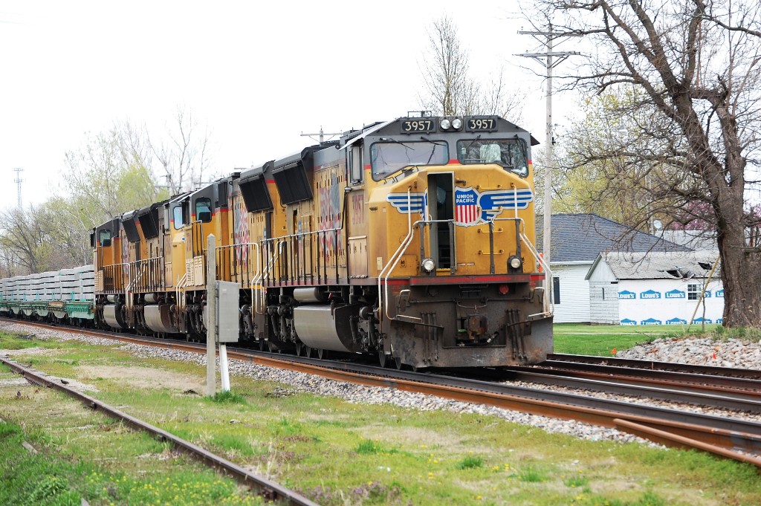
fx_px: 3327
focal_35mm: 158
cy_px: 253
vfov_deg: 8.7
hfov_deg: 13.1
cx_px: 380
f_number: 8
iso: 200
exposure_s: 1/200
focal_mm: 105
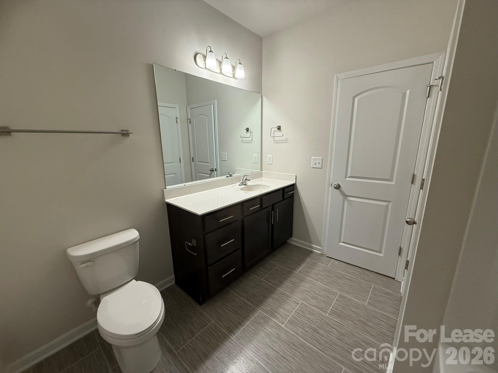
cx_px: 249
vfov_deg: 85.7
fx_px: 201
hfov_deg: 102.1
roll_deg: +0.6
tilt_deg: -13.4
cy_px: 186
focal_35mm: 14
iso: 250
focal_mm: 2.22
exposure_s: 1/120
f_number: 2.2
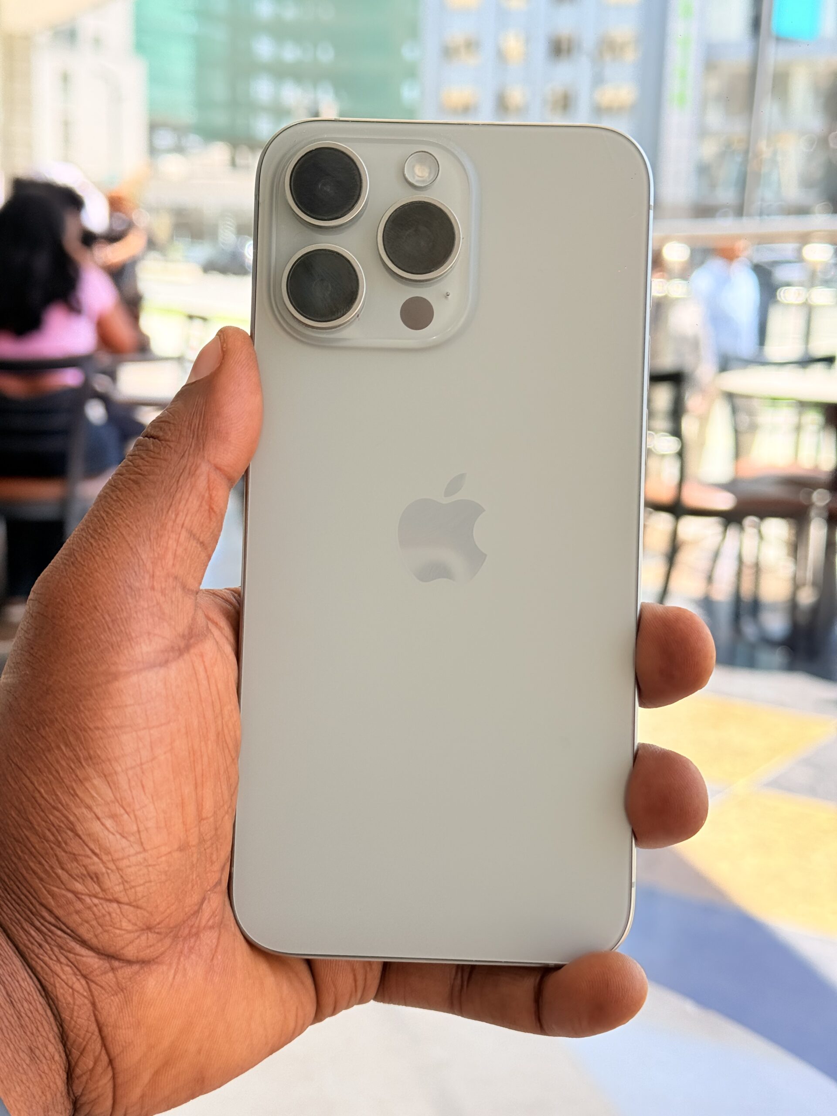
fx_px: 1547
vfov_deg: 39.7
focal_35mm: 48
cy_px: 558
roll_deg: -2.1
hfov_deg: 30.3
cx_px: 418
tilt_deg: -10.1
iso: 80
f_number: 1.78
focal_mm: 6.76
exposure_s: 1/1167
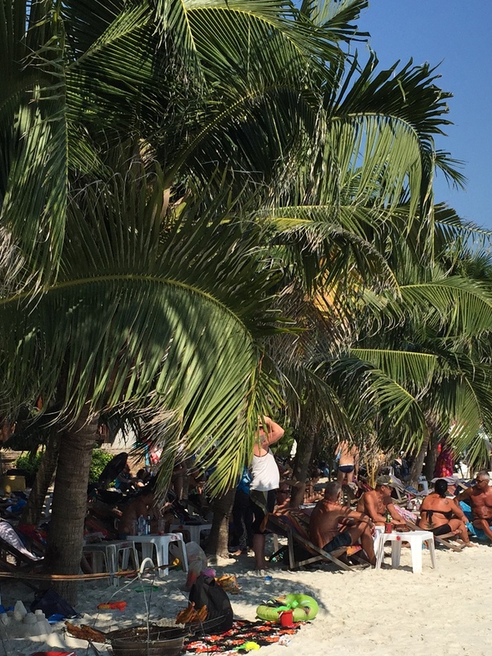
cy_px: 448
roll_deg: -0.1
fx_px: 1117
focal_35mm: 59
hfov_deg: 24.8
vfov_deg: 32.4
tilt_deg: -0.4
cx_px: 264
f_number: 2.2
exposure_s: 1/3597
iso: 32
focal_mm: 4.15
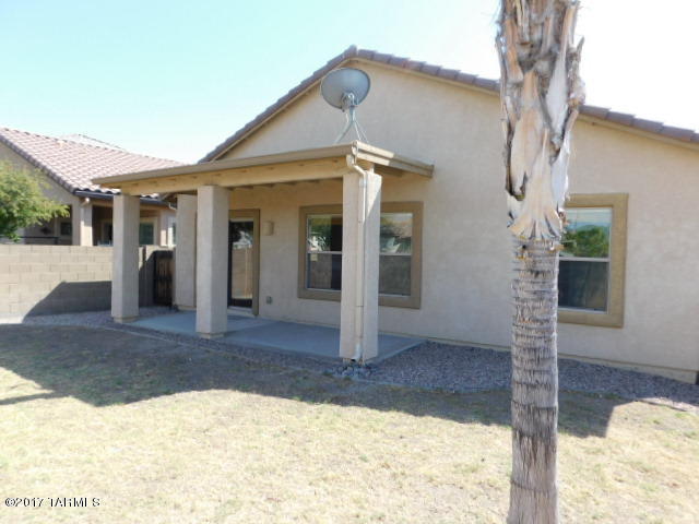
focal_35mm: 23
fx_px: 464
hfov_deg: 73.9
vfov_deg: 58.9
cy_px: 262
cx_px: 350
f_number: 3
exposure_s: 1/500
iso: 125
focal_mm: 4
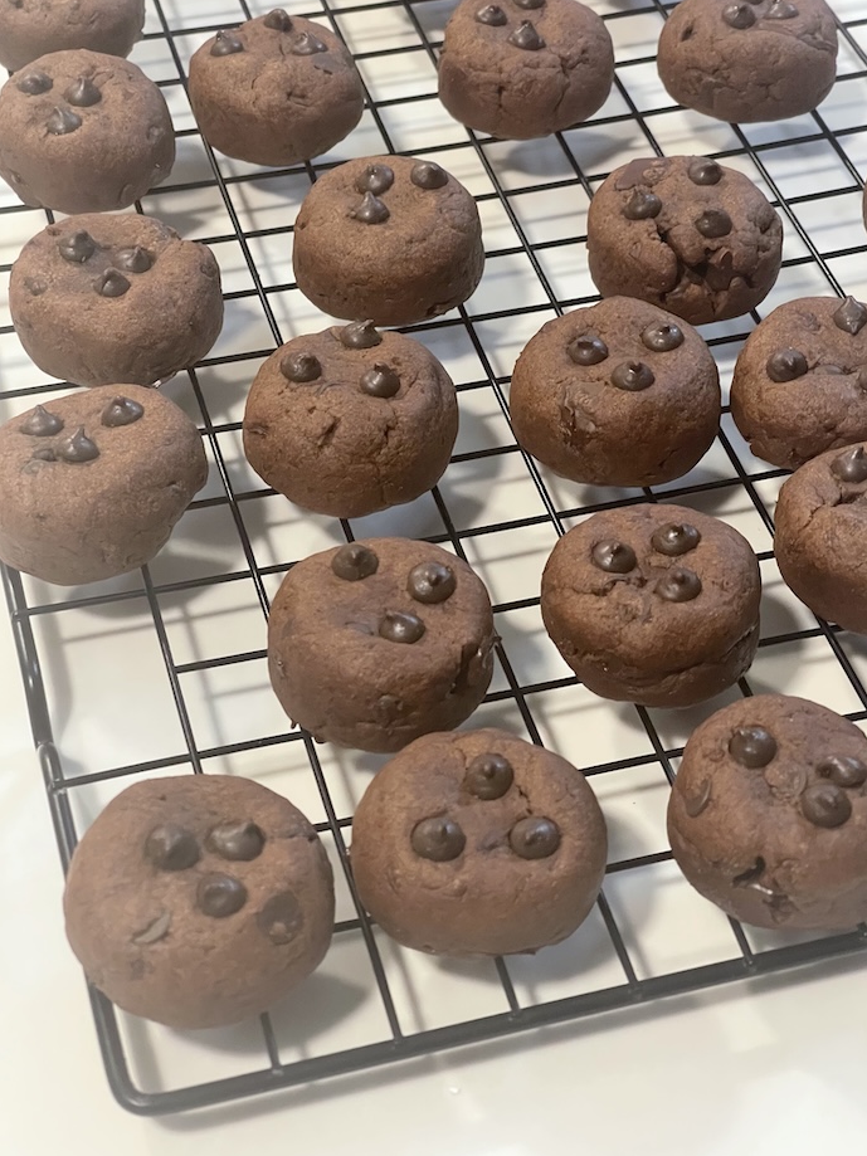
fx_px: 2171
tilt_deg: -45.3
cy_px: 581
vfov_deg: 29.8
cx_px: 433
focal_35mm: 65
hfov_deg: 22.6
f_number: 2.2
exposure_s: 1/60
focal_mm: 7.5
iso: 400
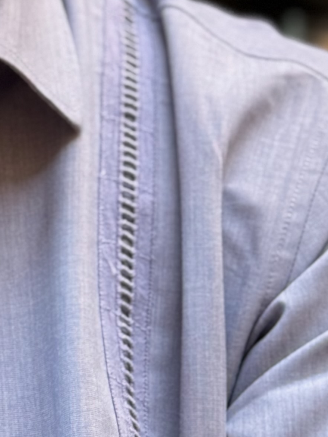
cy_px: -259
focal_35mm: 165
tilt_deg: -0.9
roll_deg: +1.6
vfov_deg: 11.4
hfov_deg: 8.8
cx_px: -123
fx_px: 2084
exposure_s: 1/60
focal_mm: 6.86
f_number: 1.78
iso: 160
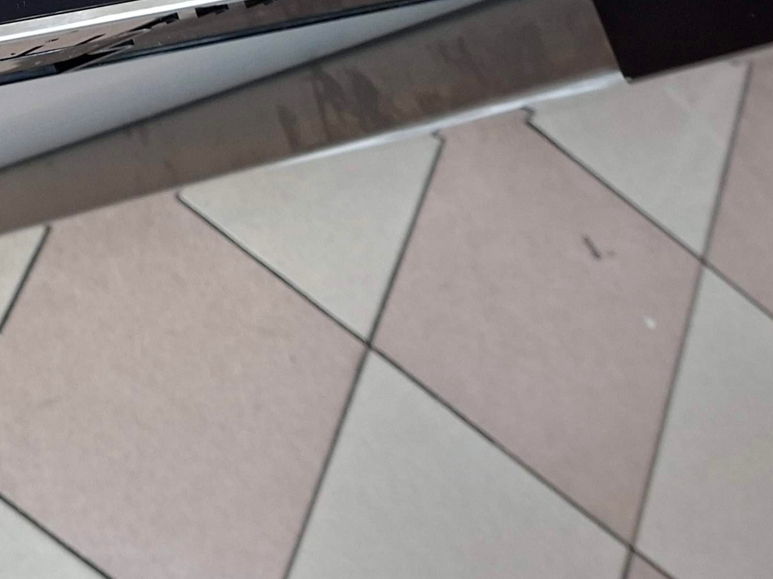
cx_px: -286
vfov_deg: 20.3
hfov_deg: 24.7
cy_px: -184
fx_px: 1474
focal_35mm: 66
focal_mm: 5.54
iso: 320
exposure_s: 1/33
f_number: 1.8
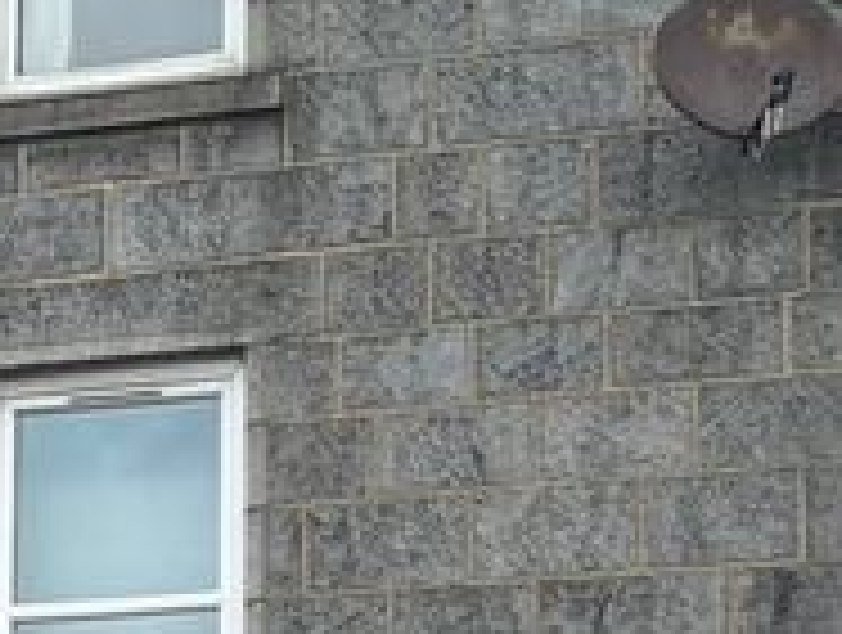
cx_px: 104
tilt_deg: +12.3
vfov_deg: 9.6
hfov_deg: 12.7
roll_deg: -1.4
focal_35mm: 154
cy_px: 650
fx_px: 3753
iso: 50
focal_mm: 5.96
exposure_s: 1/1543
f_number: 1.6
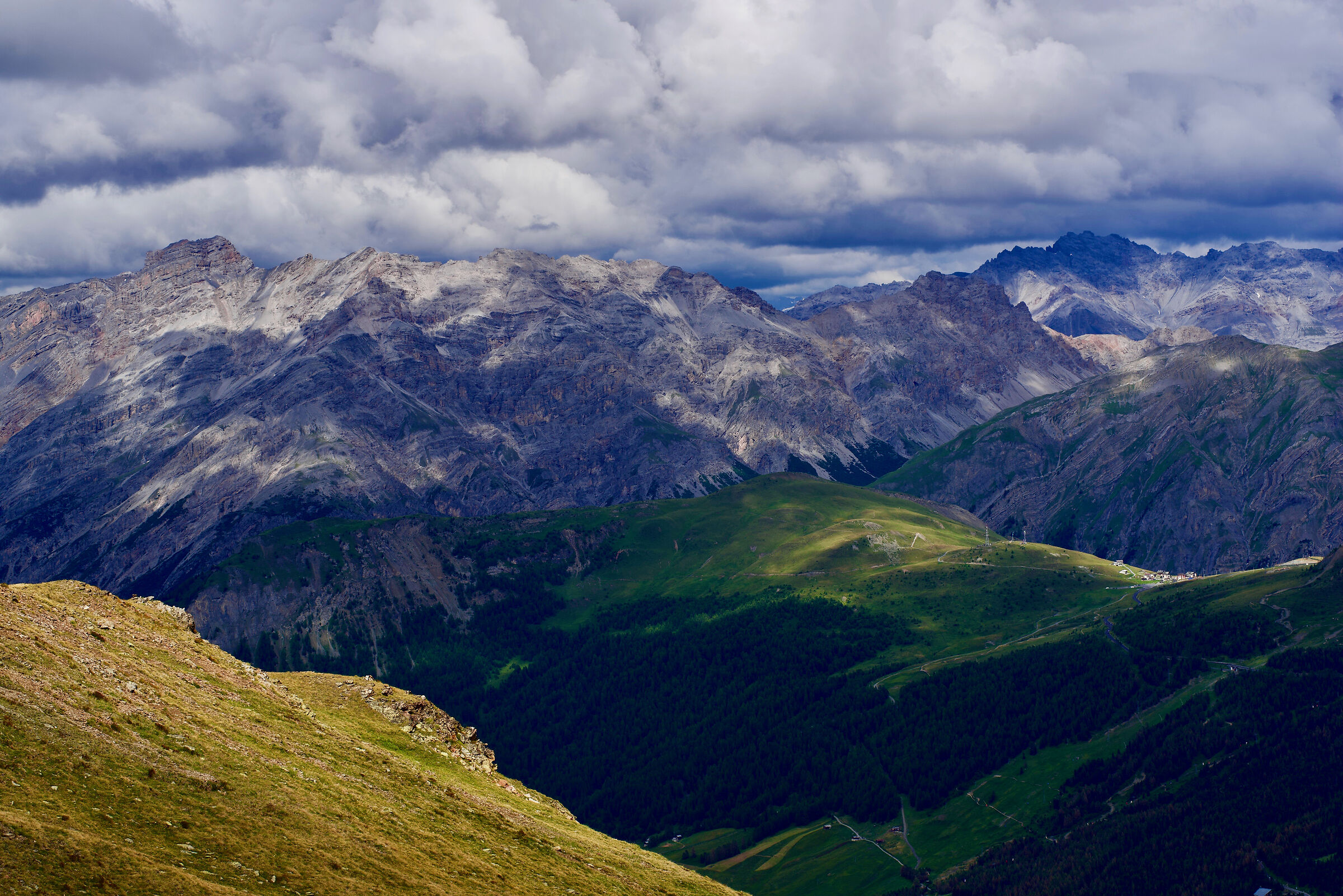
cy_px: 448
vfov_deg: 17.1
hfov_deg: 25.4
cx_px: 672
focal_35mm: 80
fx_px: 2985
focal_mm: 80
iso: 100
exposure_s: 1/500
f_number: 8
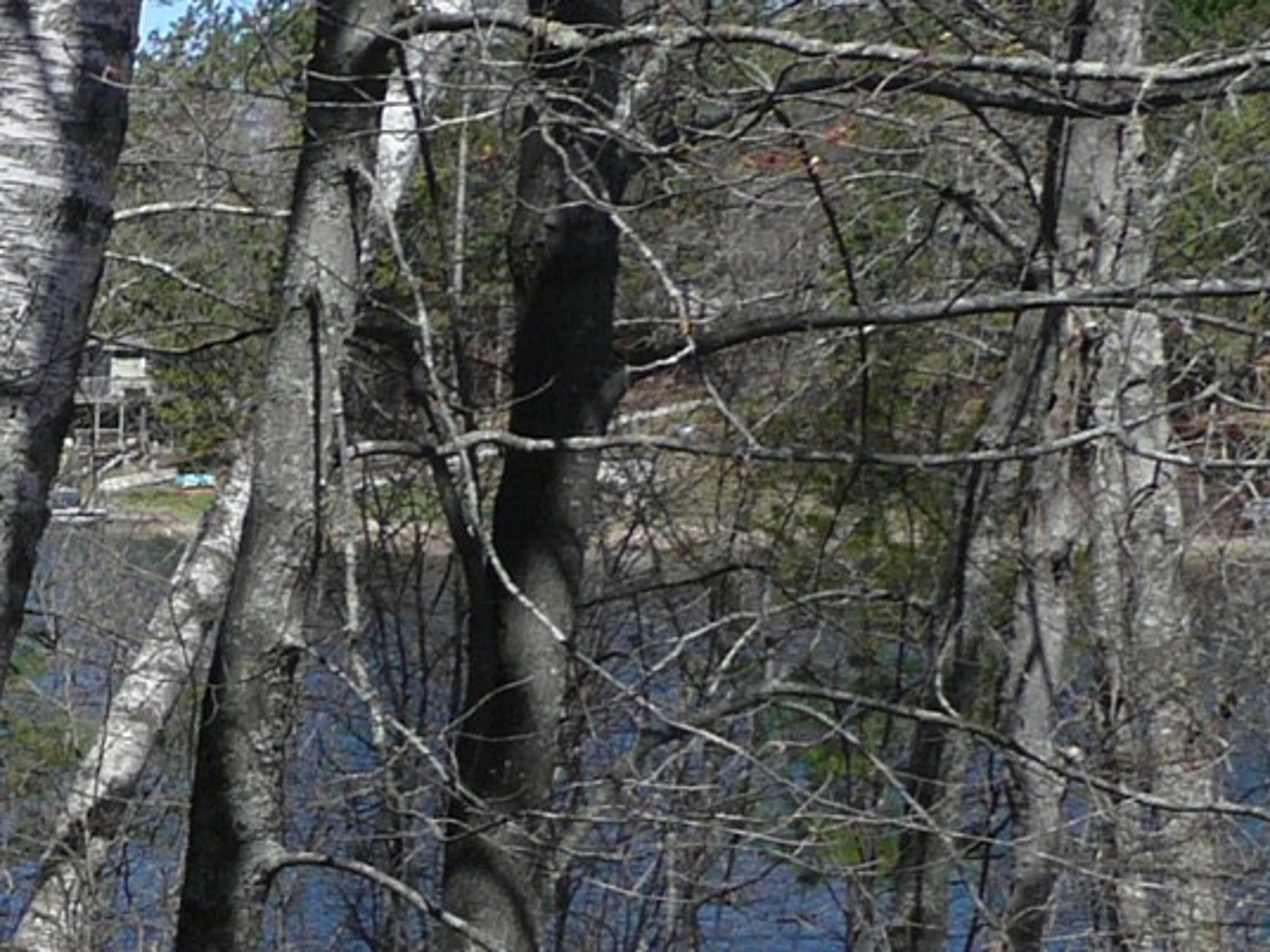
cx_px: -1114
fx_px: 3926
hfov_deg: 15.4
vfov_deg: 13.8
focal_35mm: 107
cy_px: 599
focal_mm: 4.6
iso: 100
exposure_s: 1/1000
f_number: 2.8
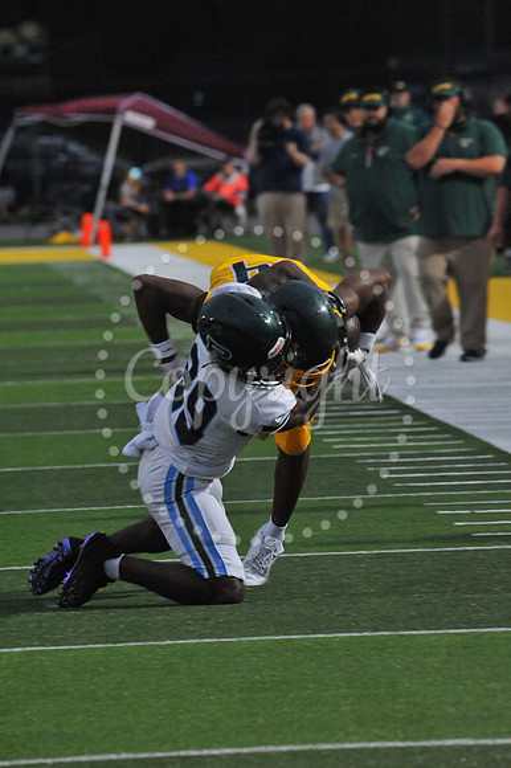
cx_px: 256
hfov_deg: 3.4
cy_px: 384
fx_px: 8526
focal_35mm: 400
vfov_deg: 5.2
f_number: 11
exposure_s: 1/200
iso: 6400
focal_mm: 400
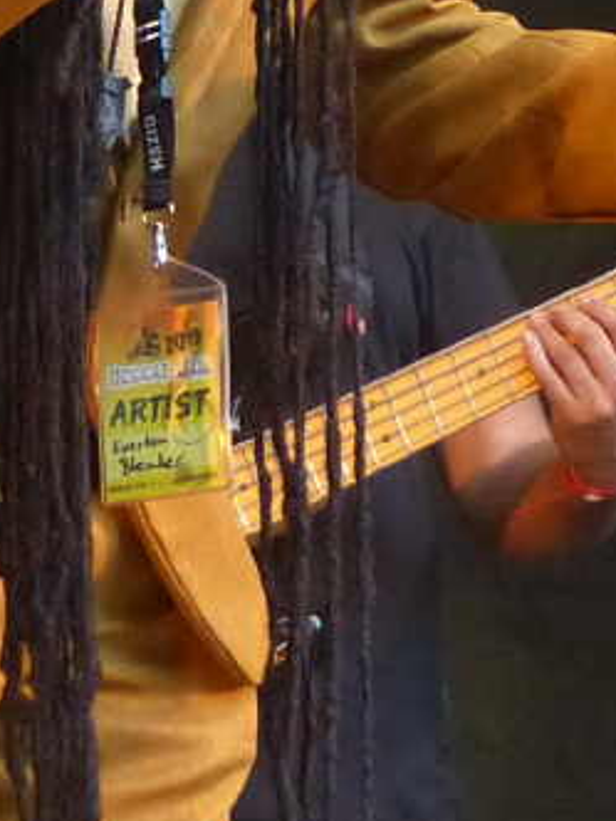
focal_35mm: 208
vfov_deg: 9.5
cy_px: 37
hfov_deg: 7.1
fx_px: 4935
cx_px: 413
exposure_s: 1/60
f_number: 2.8
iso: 400
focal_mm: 12.5
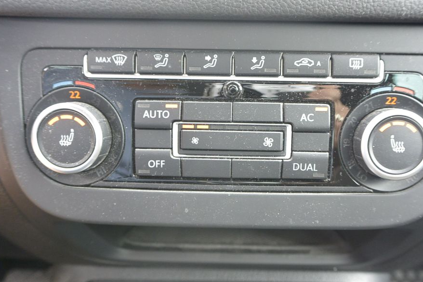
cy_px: 148
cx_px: 243
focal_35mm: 35
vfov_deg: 37.8
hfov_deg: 54.2
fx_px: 411
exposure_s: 1/60
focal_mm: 11.4
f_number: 3.5
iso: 500
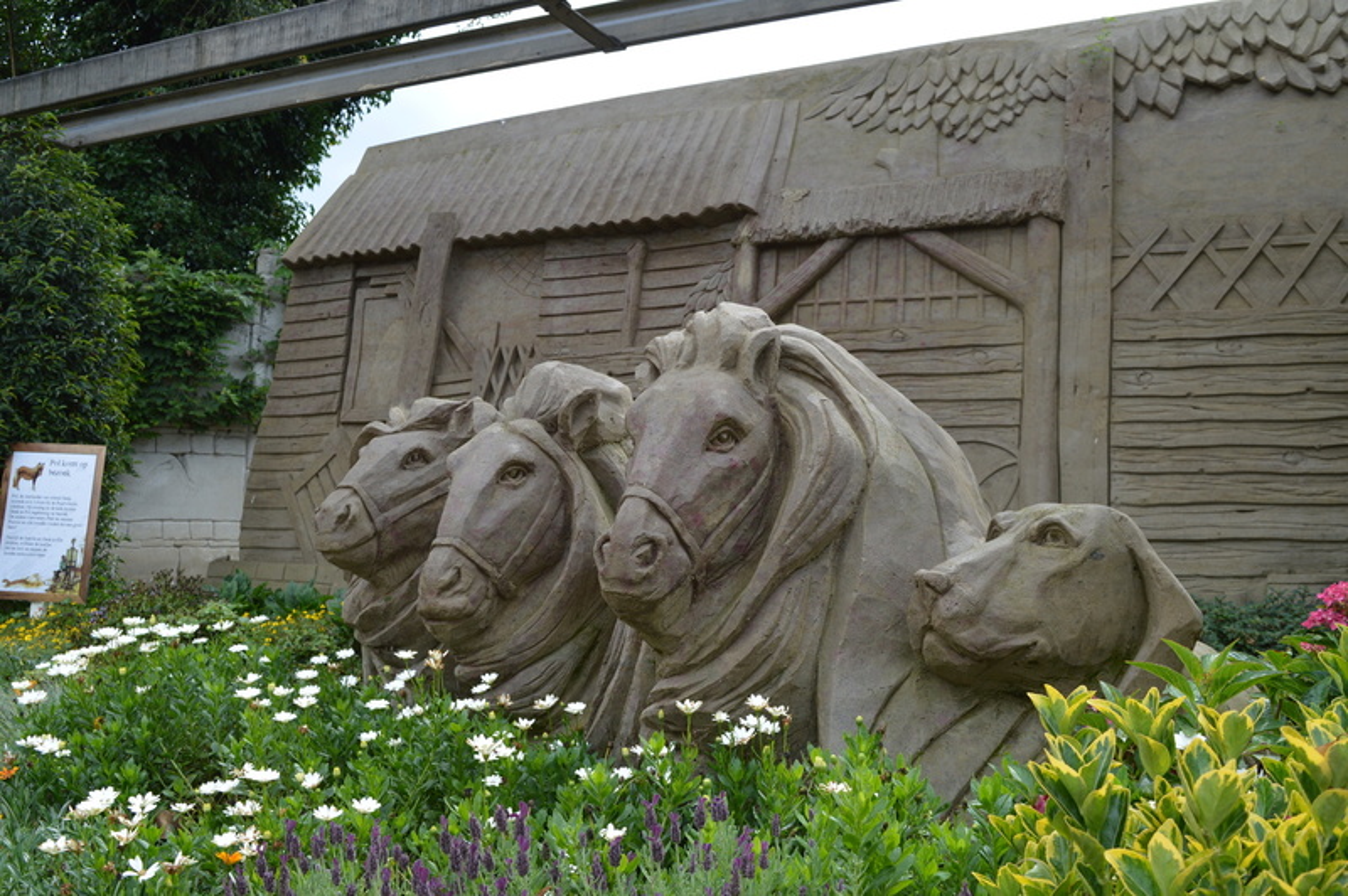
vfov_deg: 39.9
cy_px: 448
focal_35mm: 33
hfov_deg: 57.3
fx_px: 1235
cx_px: 674
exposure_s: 1/125
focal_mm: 22
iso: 100
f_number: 8
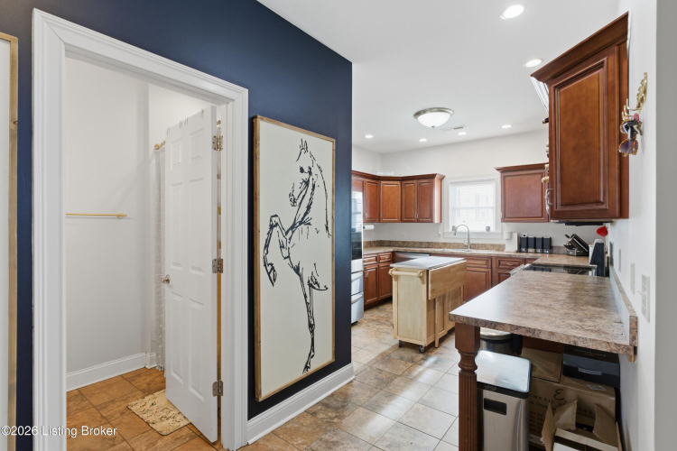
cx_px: 338
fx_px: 320
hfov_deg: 93.3
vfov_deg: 70.4
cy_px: 226
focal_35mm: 17
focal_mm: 17
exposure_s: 1/160
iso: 800
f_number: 7.1
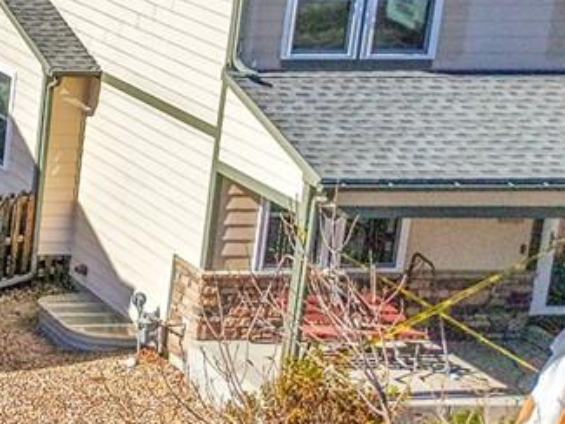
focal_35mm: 118
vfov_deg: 12.4
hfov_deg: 12.7
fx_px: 1927
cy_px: -3
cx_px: -817
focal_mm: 8.67
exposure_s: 1/8000
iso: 110
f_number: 1.8
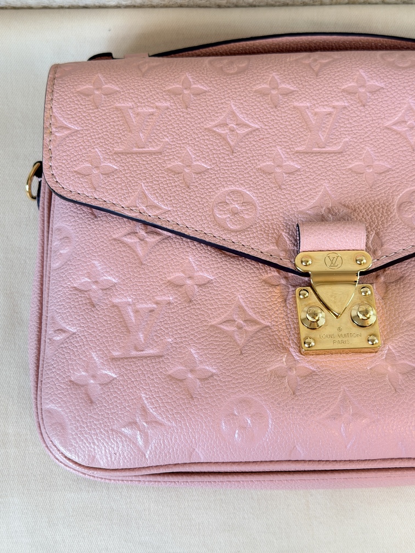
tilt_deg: -76.5
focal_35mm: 48
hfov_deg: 30.3
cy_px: 276
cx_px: 208
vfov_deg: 39.7
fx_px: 767
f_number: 1.78
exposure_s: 1/50
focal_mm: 6.76
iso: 80
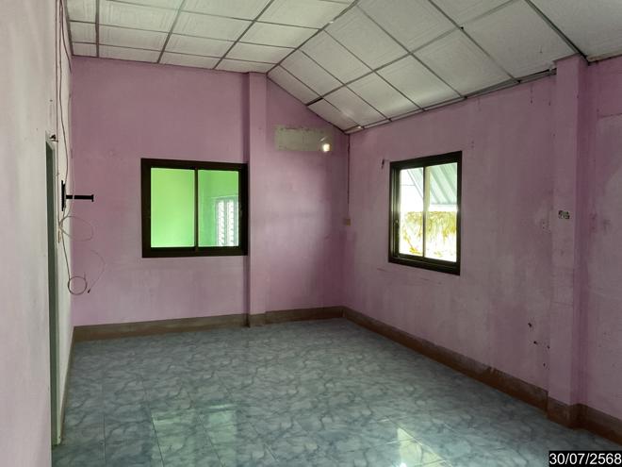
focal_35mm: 29
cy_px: 234
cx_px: 311
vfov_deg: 48.2
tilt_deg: -3.1
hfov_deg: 61.7
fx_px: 521
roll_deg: -0.3
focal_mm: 3
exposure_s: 1/30
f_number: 1.8
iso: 320
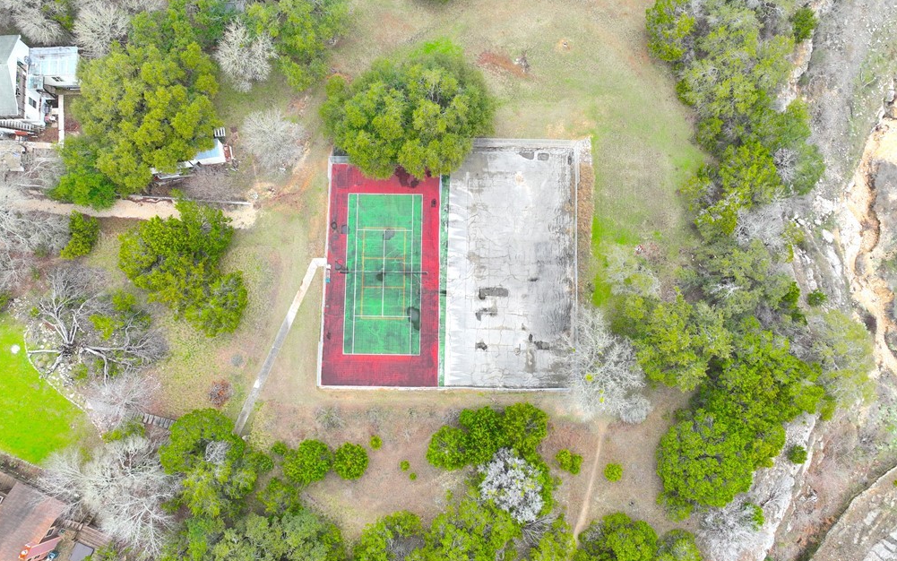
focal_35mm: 26
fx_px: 636
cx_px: 441
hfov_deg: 70.4
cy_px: 300
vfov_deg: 47.6
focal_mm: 12.29
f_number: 2.8
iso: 100
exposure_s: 1/500
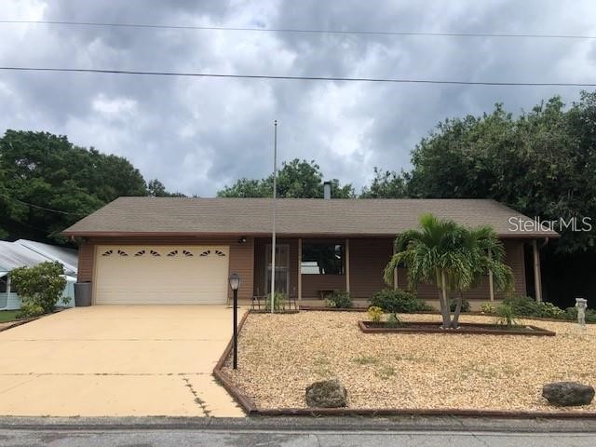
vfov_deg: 49.7
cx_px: 298
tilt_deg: +8.3
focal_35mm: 28
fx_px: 482
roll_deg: -0.7
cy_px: 224
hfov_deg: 63.4
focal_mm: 4
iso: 20
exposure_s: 1/1779
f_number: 1.8
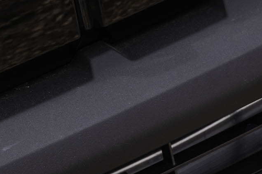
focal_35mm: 270
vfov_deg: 5.0
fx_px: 1965
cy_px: -116
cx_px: -114
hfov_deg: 7.5
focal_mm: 53
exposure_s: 1/160
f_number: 7.1
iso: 80
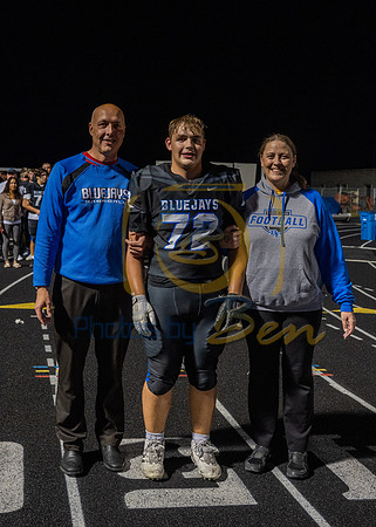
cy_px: 242
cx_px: 144
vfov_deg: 39.4
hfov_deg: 28.6
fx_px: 736
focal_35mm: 49
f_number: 4
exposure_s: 1/160
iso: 1250
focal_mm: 31
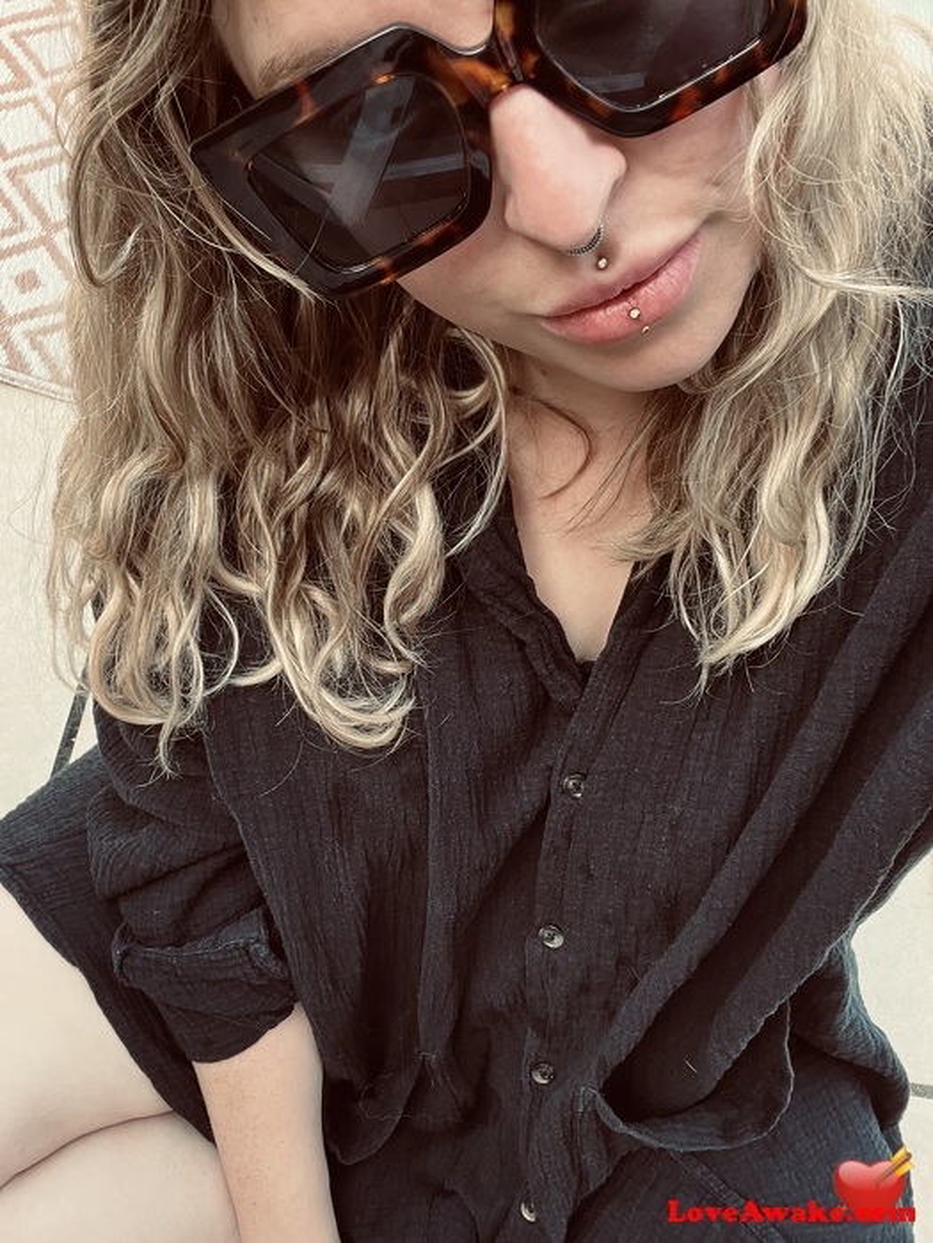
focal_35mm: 30
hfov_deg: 46.8
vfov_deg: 60.0
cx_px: 466
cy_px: 622
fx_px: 1078
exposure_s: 1/121
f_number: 2.2
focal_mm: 2.71
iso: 80
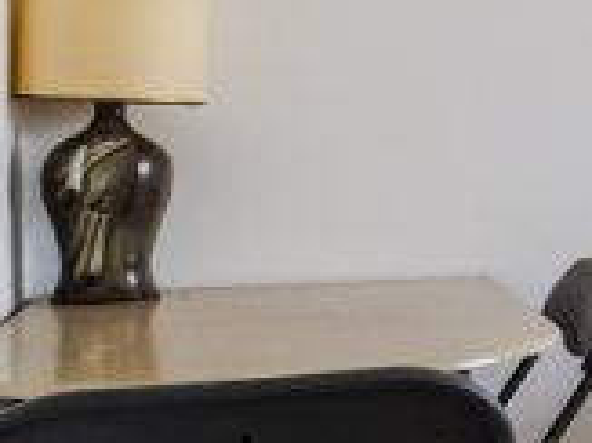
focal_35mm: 86
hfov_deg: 15.0
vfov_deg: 17.1
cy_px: 131
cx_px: 1380
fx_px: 1470
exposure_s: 1/100
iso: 400
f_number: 4
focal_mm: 7
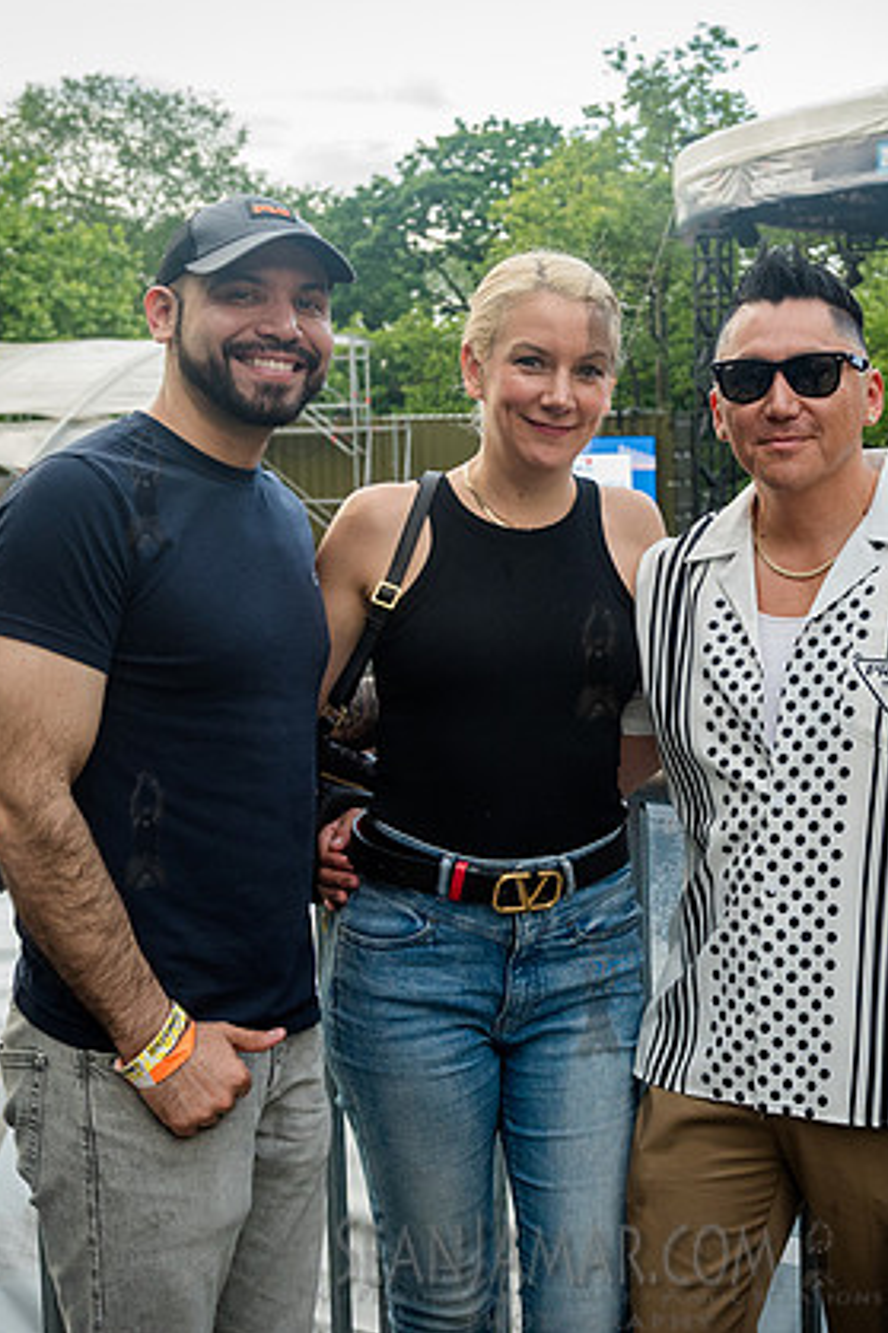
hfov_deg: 23.4
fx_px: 2111
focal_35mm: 57
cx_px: 713
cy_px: 612
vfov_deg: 35.0
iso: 1000
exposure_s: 1/640
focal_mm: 35
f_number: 4.5
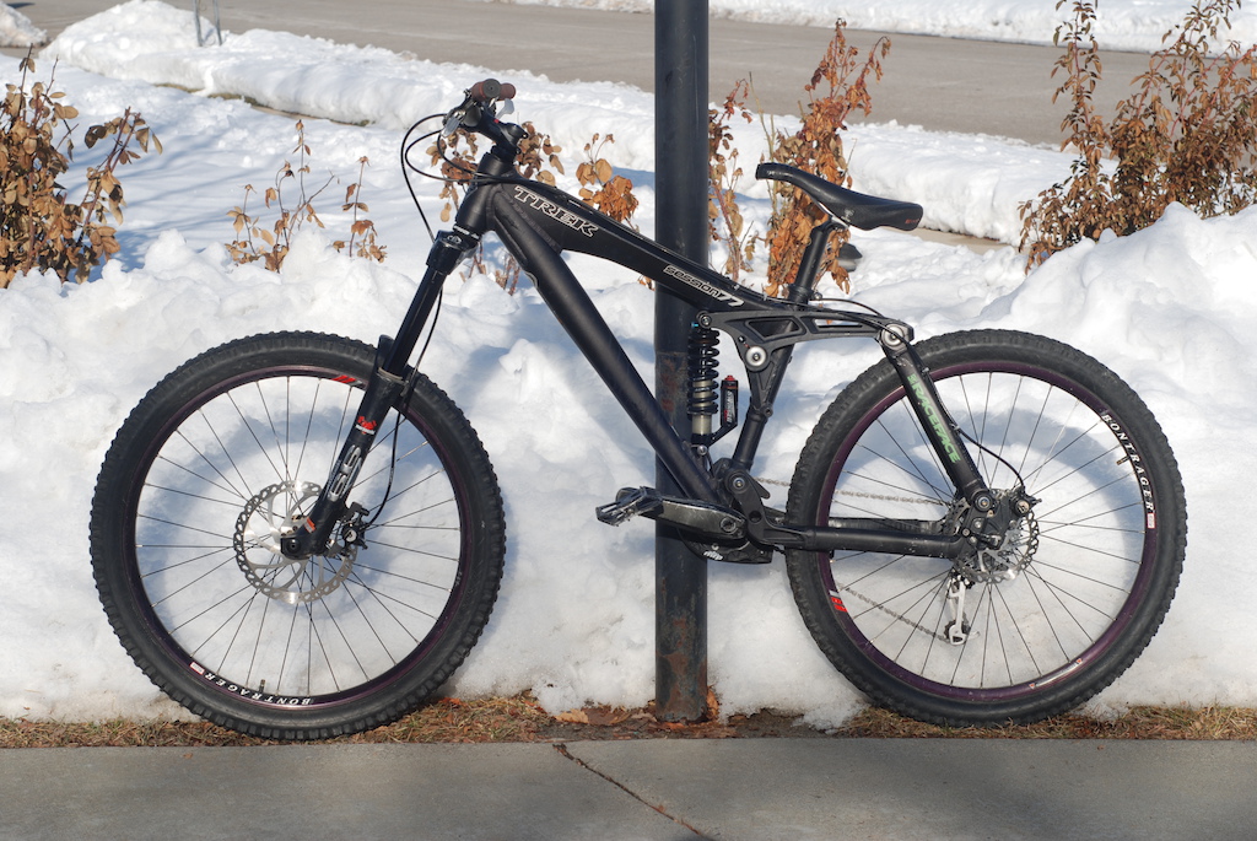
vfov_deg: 18.2
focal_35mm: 75
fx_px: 2621
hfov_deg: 27.0
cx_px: 628
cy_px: 420
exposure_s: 1/320
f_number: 9
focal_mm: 50
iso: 100
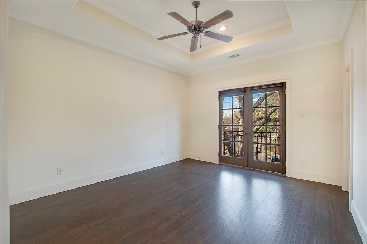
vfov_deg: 77.3
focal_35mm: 15
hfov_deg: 100.4
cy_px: 122
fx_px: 153
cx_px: 184
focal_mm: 10
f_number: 7.1
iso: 100
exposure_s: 1/25
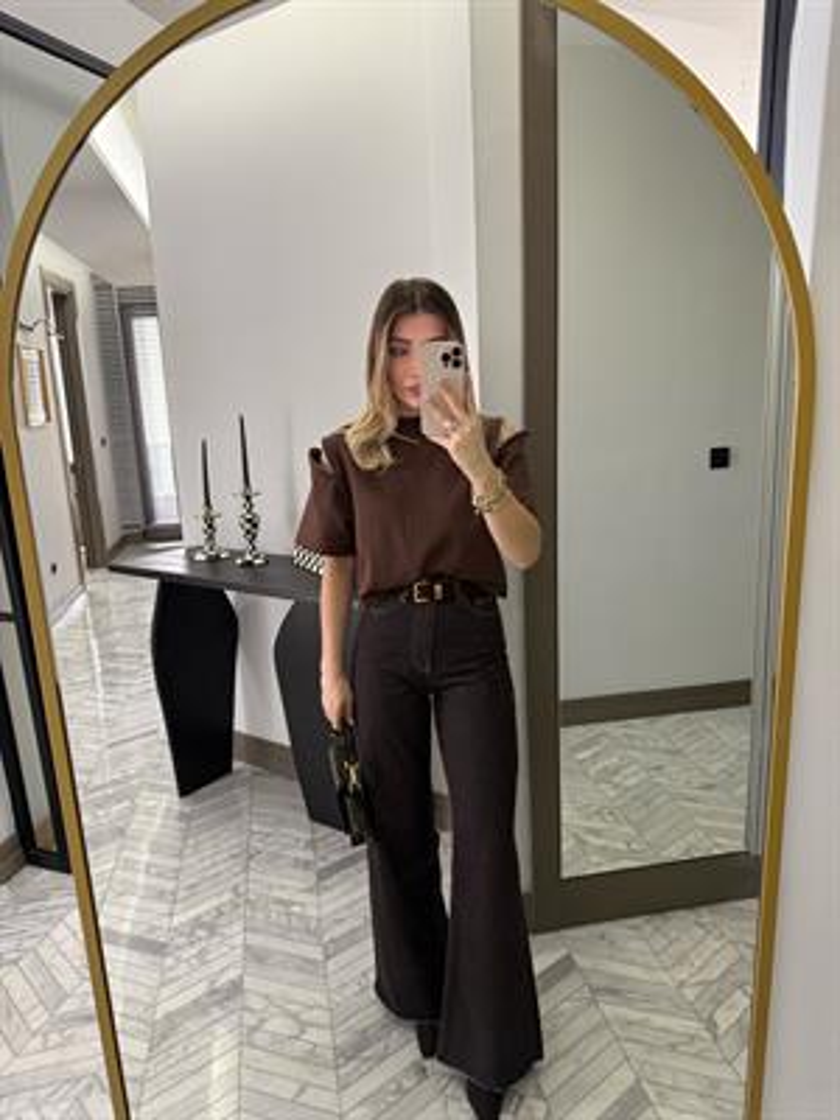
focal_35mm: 24
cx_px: 420
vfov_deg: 71.6
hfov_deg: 56.8
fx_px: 777
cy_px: 560
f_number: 1.78
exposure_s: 1/60
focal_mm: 6.76
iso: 320
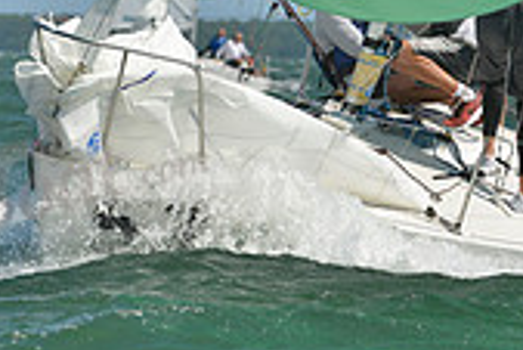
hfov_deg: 2.7
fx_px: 10992
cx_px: 371
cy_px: 2
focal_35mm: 756
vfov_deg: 1.8
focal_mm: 220
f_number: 7.1
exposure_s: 1/1250
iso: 280
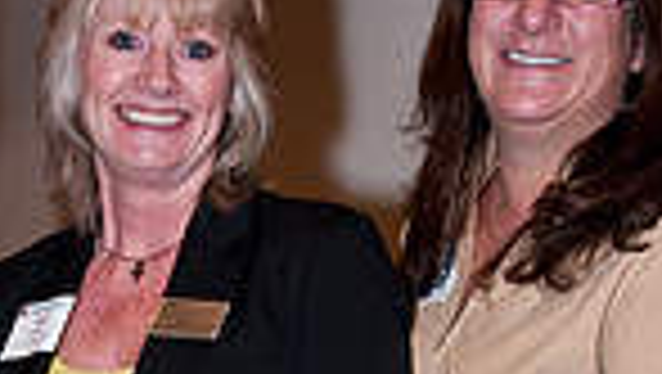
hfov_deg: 18.5
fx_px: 2020
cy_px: 496
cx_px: 164
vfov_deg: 10.3
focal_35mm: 115
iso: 640
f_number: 6.3
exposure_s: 1/60
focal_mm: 24
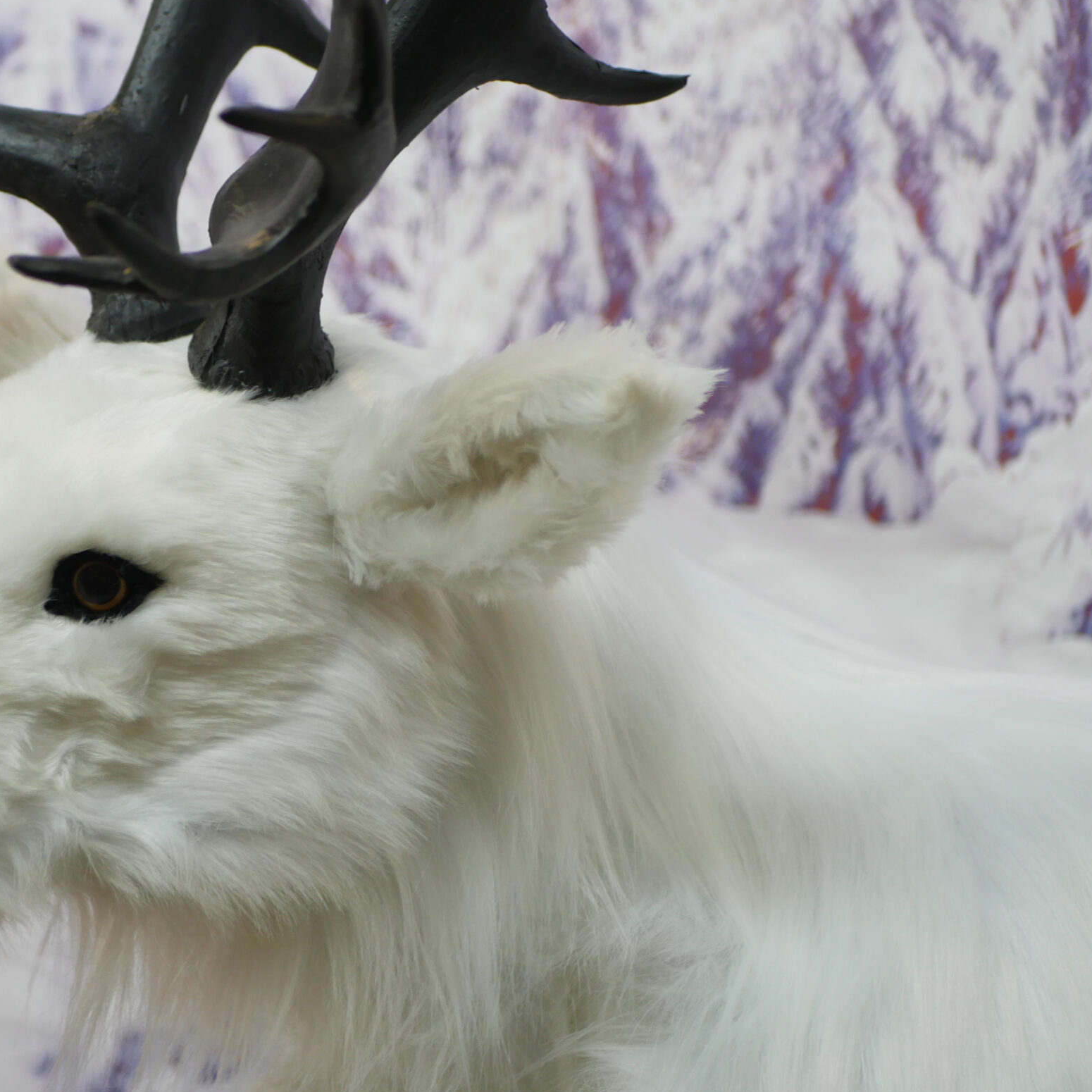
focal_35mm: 73
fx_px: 2605
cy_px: 612
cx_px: 347
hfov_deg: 23.5
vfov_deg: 23.7
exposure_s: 1/80
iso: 200
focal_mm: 25
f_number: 1.7
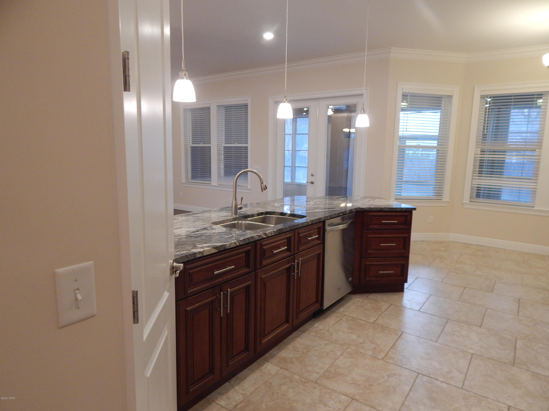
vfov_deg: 61.1
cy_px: 206
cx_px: 274
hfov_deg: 76.4
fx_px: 349
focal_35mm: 22
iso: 250
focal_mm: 4
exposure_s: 1/30
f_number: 3
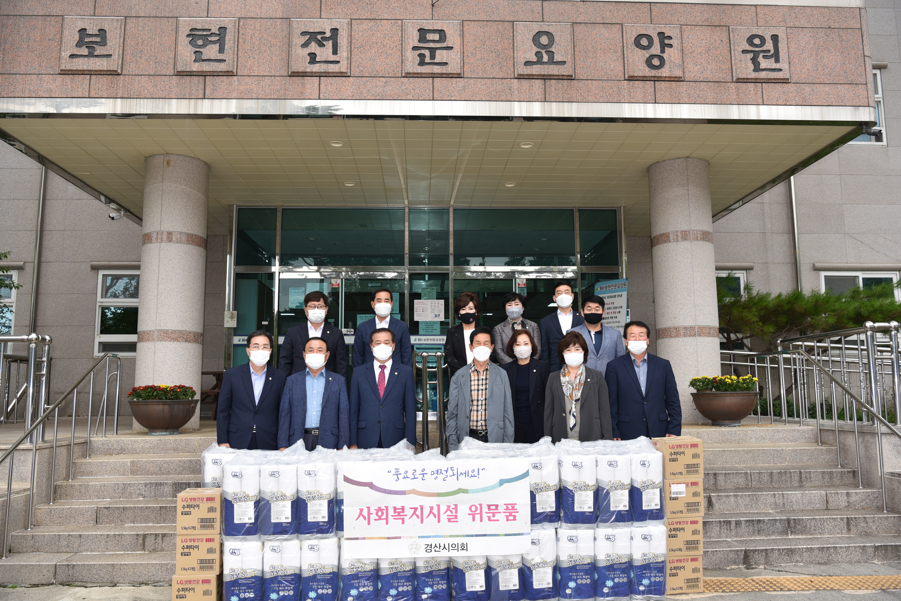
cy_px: 300
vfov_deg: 43.6
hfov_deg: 61.9
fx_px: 751
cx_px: 450
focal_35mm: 30
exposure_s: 1/125
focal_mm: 30
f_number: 5.6
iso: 180
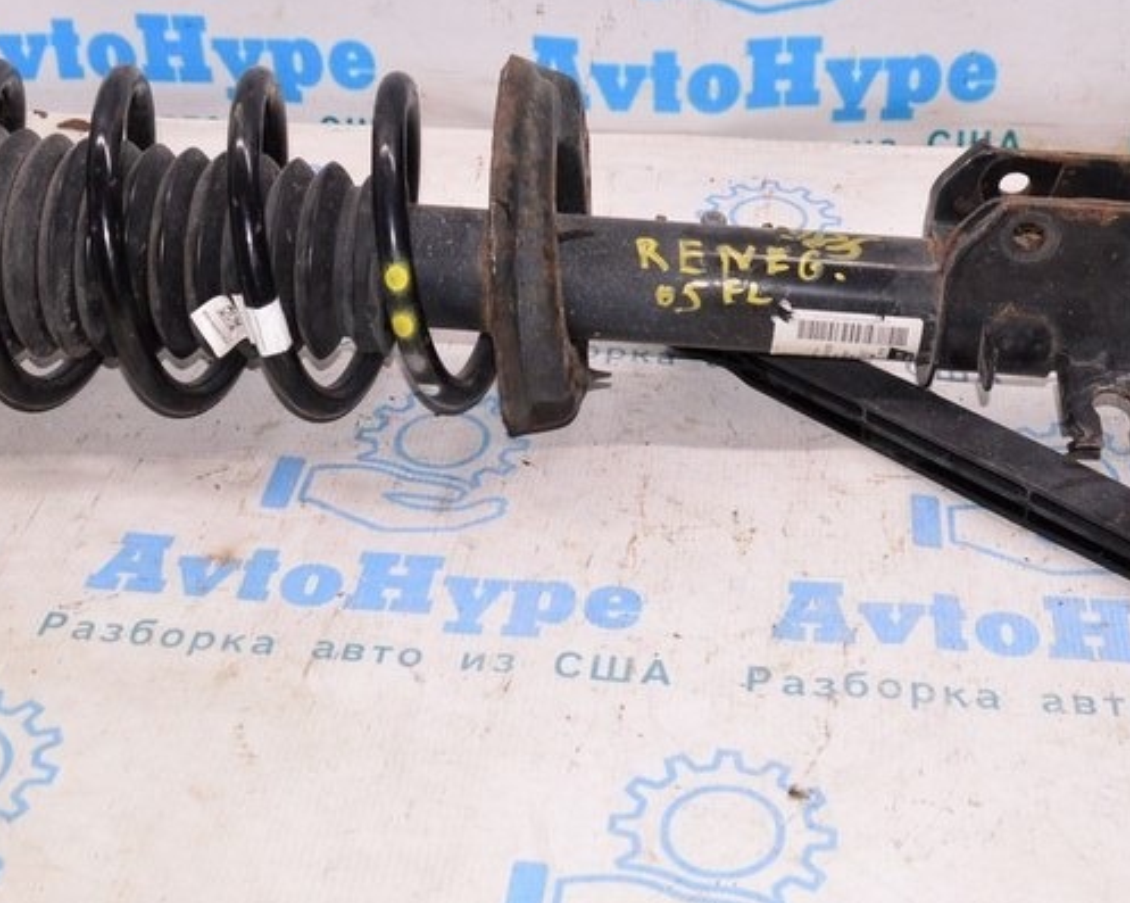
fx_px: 1939
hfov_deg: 32.5
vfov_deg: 25.8
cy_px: 201
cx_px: 591
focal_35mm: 58
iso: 1600
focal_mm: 20
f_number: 8
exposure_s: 1/100
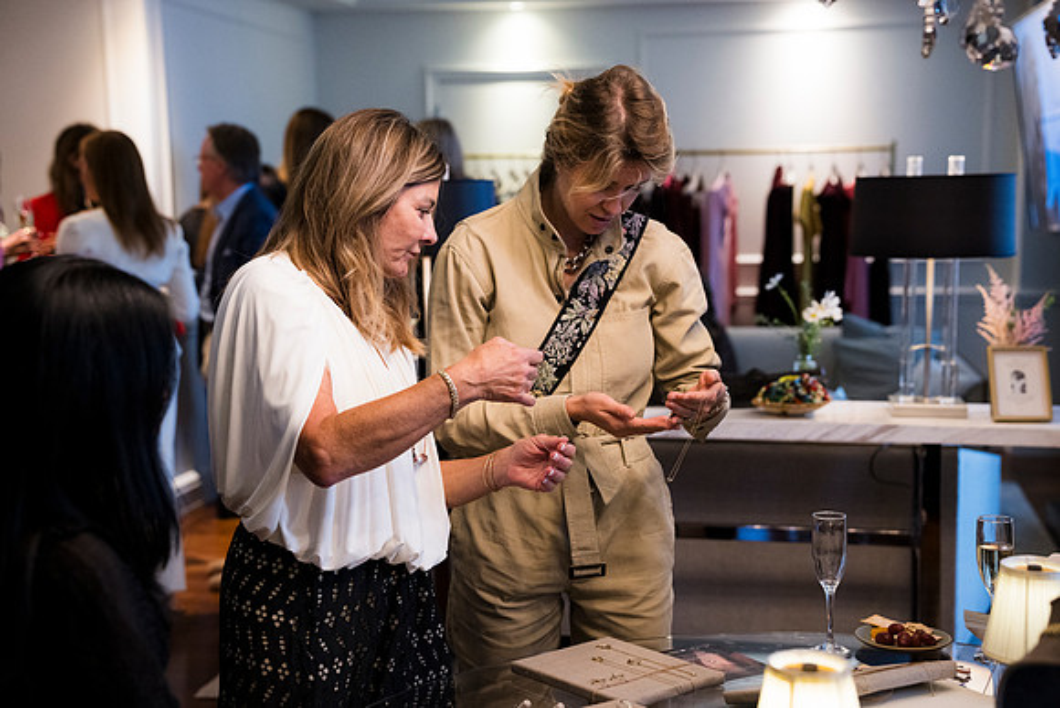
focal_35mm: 53
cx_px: 530
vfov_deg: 25.5
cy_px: 354
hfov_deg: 37.5
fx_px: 1561
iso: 2000
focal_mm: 53
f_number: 3.2
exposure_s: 1/160
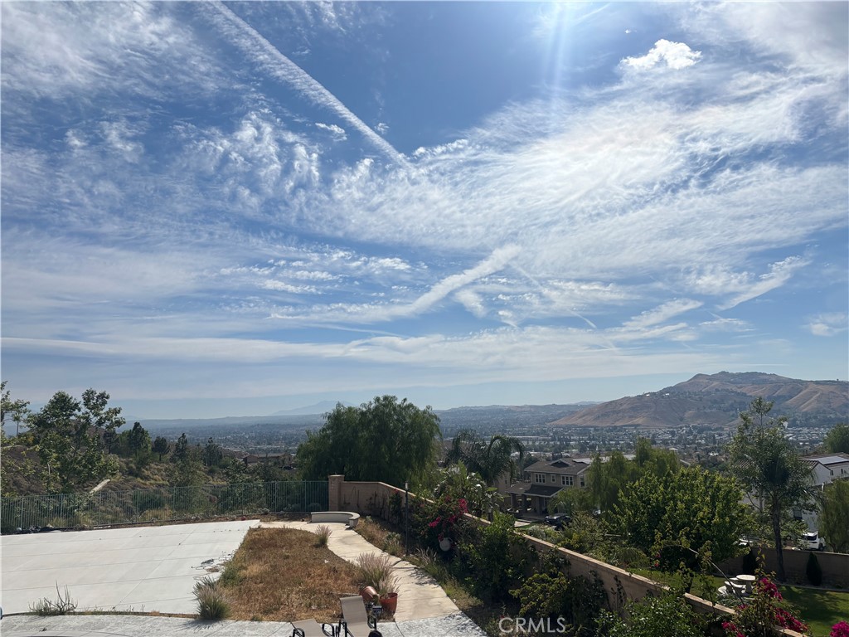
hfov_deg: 67.3
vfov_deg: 53.1
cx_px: 424
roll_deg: +1.4
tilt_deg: +8.5
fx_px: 638
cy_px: 318
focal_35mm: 26
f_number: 1.6
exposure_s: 1/13889
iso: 50
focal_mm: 5.96
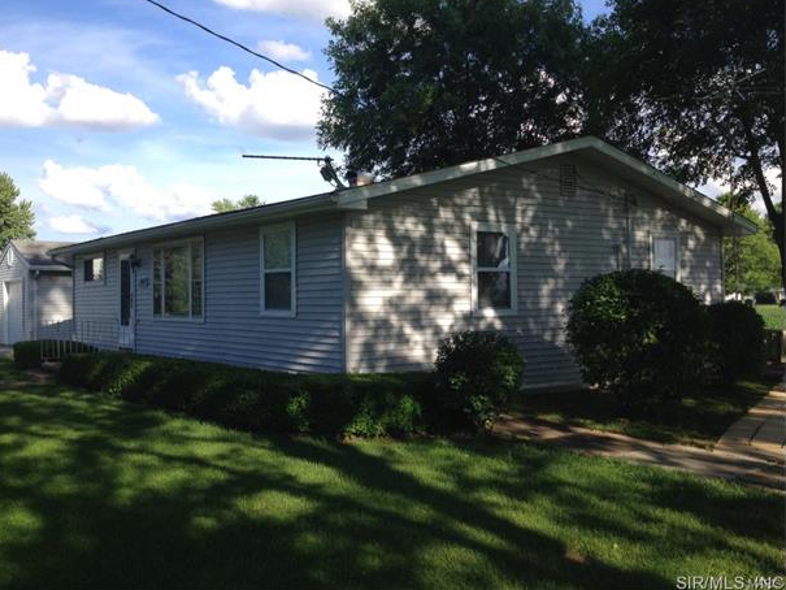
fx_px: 840
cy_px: 279
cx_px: 372
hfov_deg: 50.1
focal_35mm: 37
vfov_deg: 38.7
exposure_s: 1/1004
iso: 50
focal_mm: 4.28
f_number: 2.4
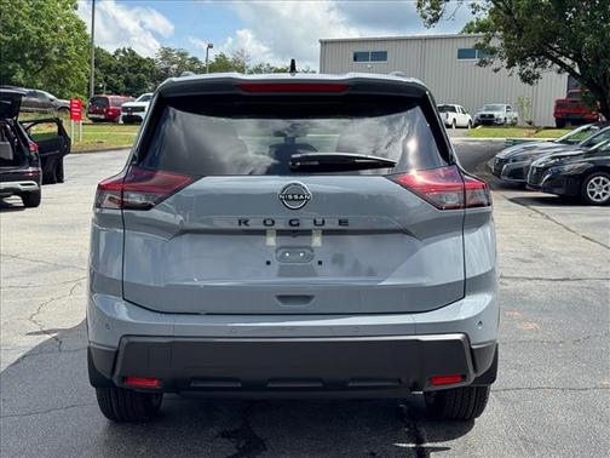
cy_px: 229
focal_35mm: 48
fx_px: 846
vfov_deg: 30.3
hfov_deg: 39.7
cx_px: 305
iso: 64
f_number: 1.78
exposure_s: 1/2513
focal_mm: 6.76
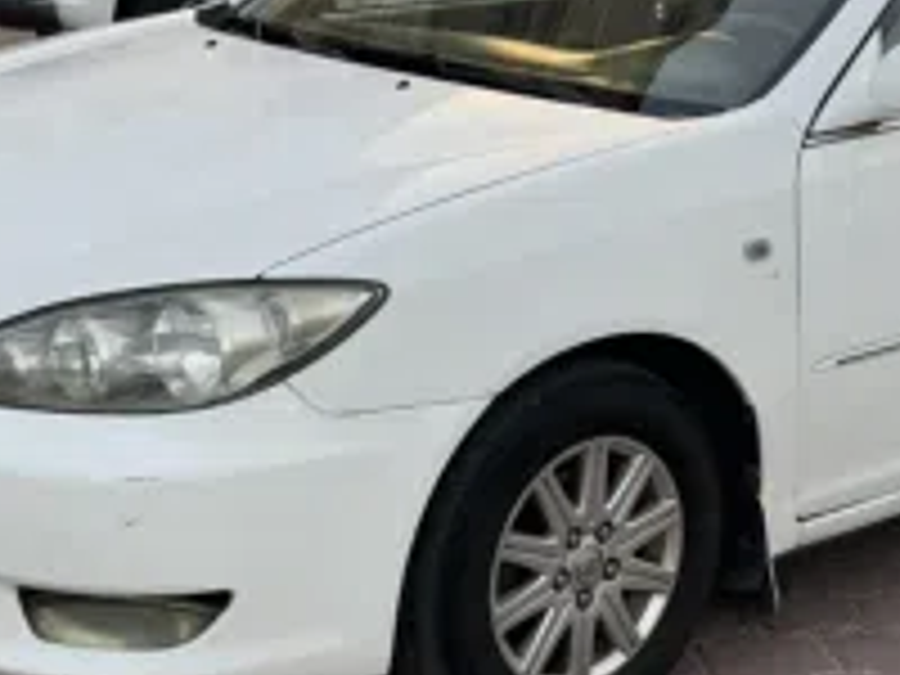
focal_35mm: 83
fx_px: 2158
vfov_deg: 17.7
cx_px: 666
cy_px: 441
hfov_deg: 23.3
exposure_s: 1/129
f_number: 1.5
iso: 32
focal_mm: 5.7
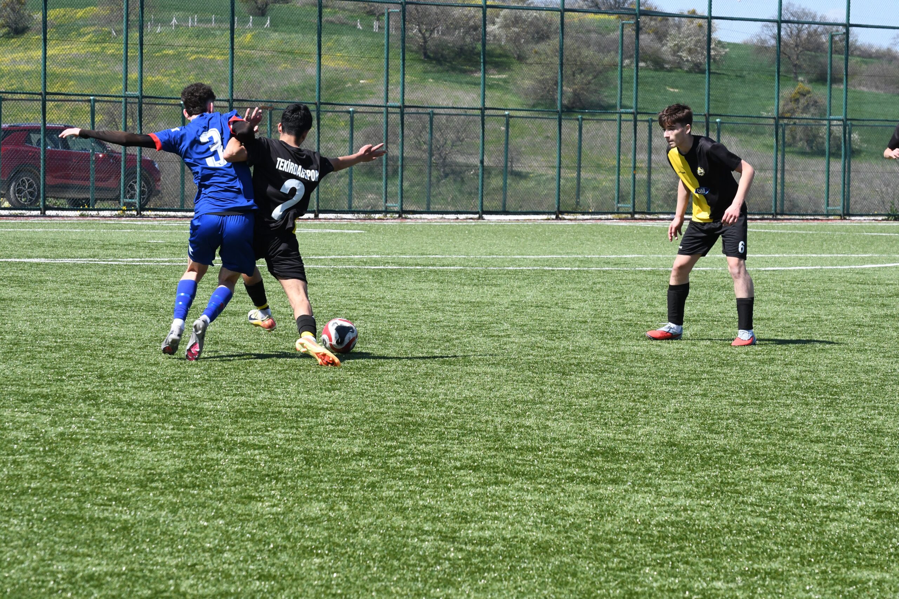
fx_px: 4195
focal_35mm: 168
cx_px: 450
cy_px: 300
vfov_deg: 8.2
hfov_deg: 12.2
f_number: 9
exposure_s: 1/1250
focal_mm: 112
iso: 1000
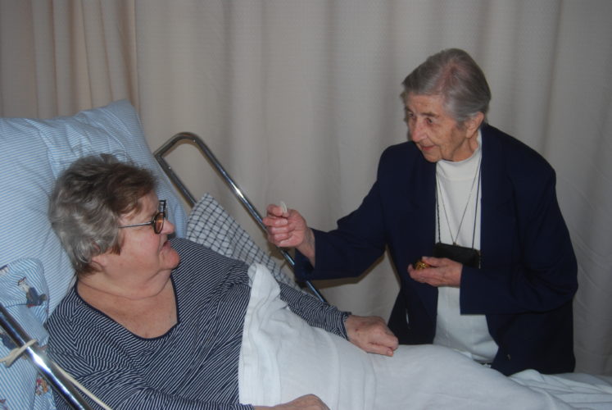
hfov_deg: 49.5
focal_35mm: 39
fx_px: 664
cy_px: 205
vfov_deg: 34.3
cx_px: 306
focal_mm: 26
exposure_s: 1/60
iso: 200
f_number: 4.2
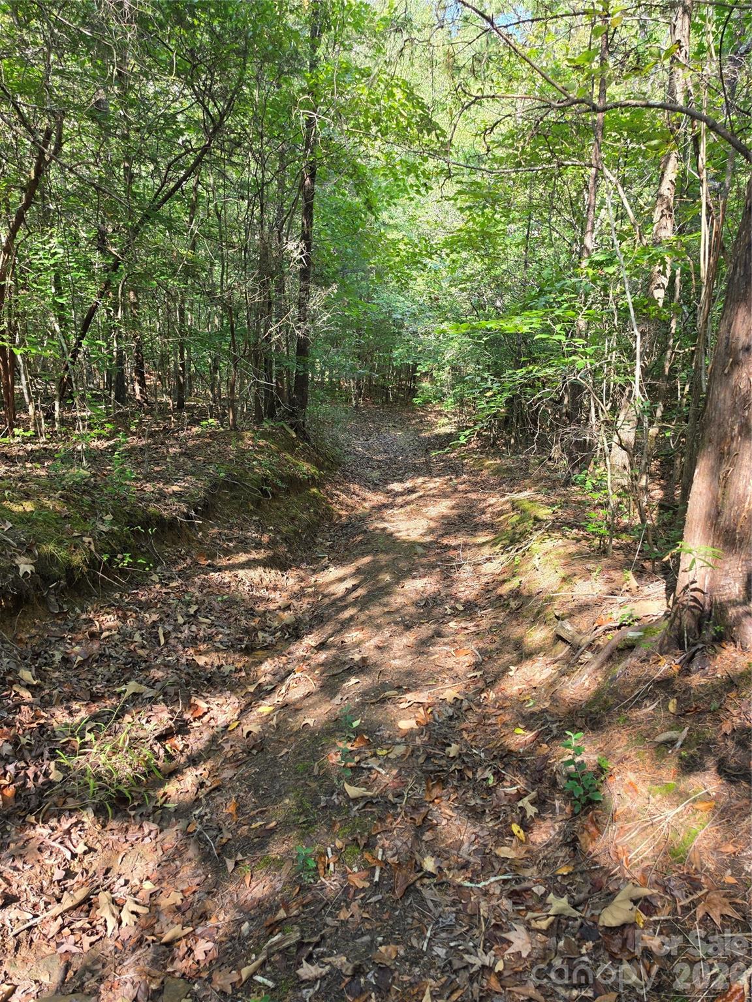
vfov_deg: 73.9
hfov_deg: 58.9
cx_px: 376
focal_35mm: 23
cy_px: 501
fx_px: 666
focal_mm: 6.5
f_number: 1.4
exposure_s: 1/180
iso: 40
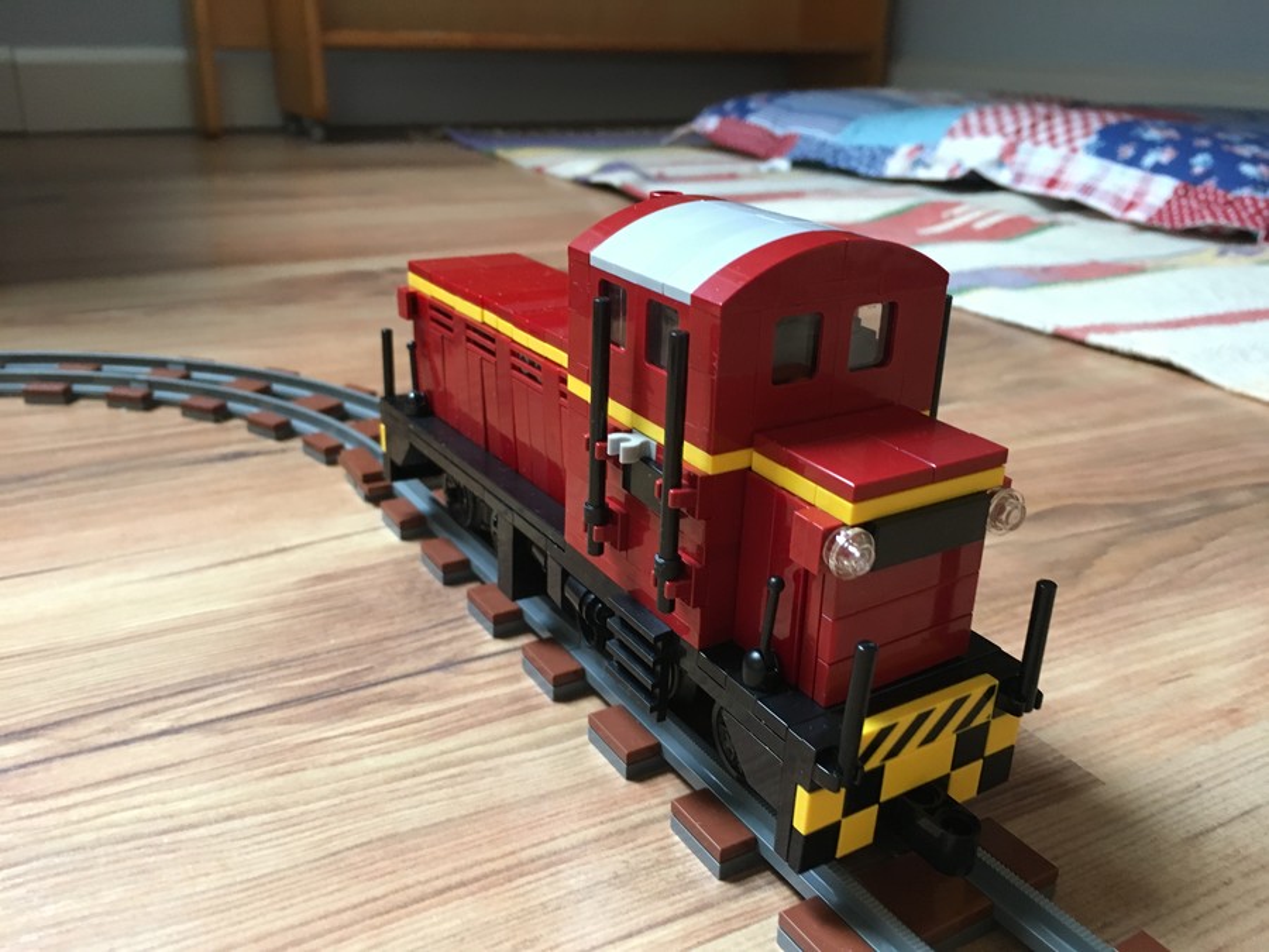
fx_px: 1063
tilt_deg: -21.7
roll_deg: -0.5
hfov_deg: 61.7
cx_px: 634
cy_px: 476
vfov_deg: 48.2
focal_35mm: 29
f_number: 2.2
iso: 200
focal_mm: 4.15
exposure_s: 1/33
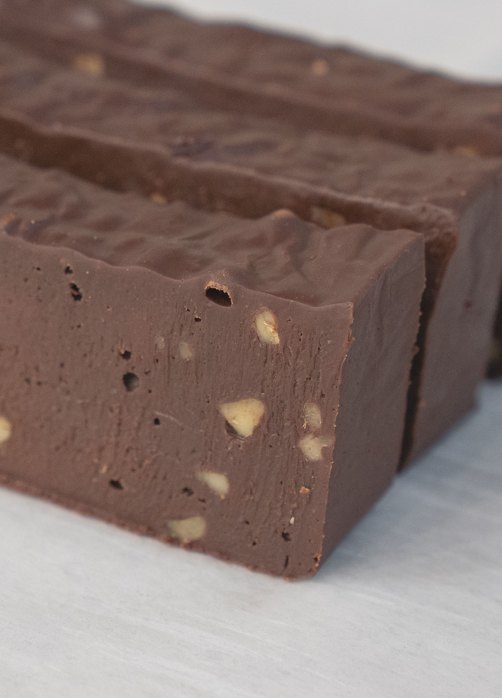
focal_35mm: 164
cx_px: 77
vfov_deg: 12.2
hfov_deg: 8.8
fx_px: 3264
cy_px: 304
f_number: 4
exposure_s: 1/160
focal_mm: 70
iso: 1600
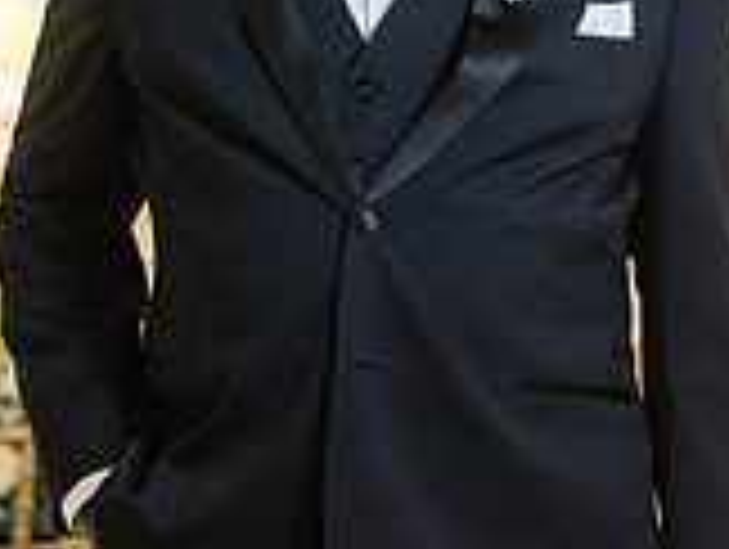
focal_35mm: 454
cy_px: 56
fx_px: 9575
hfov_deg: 4.4
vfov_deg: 3.3
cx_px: 328
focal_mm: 132
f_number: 4
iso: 320
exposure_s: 1/250
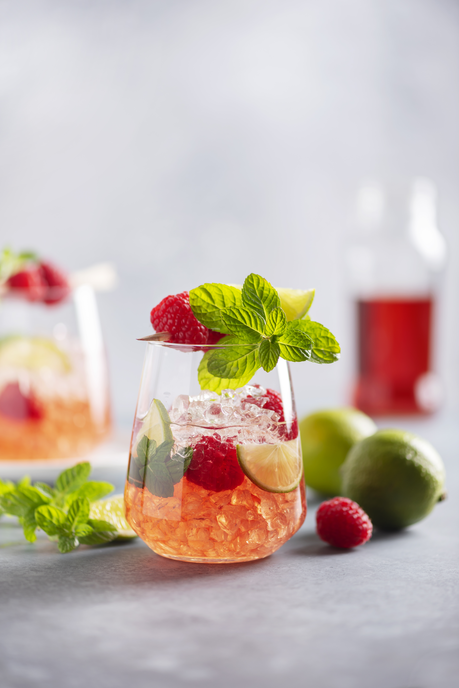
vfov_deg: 19.4
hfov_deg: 13.1
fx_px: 2006
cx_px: 230
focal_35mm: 105
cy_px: 344
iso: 100
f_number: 3
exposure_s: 1/160
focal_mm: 105
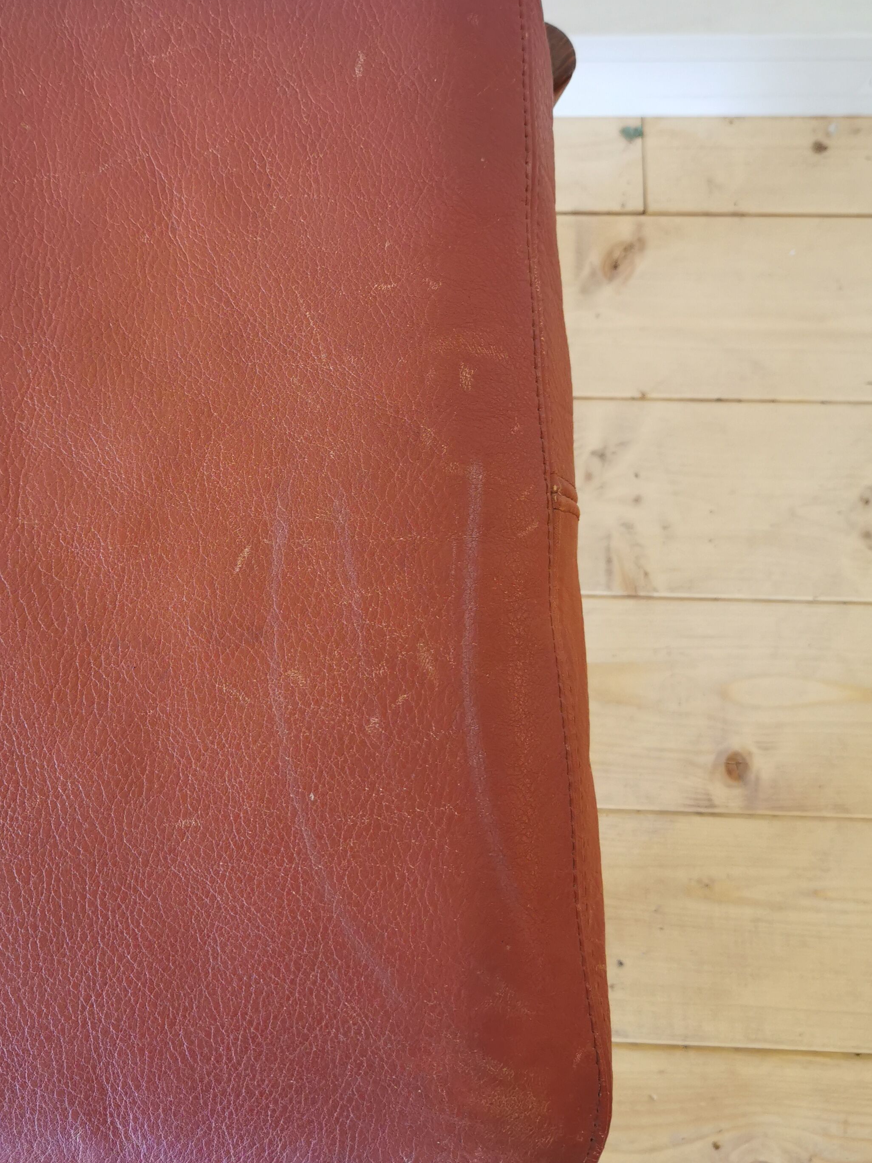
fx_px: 1209
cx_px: 303
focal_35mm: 36
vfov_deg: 51.2
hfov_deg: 39.3
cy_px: 497
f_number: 1.8
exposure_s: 1/50
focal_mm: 5.58
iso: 125
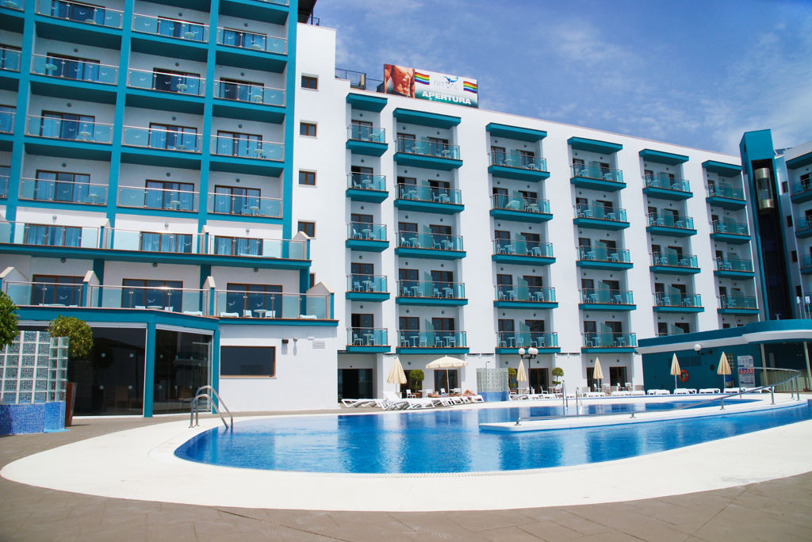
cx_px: 406
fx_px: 609
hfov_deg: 67.4
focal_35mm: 27
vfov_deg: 48.0
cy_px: 271
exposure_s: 1/640
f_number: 8
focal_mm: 18
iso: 100
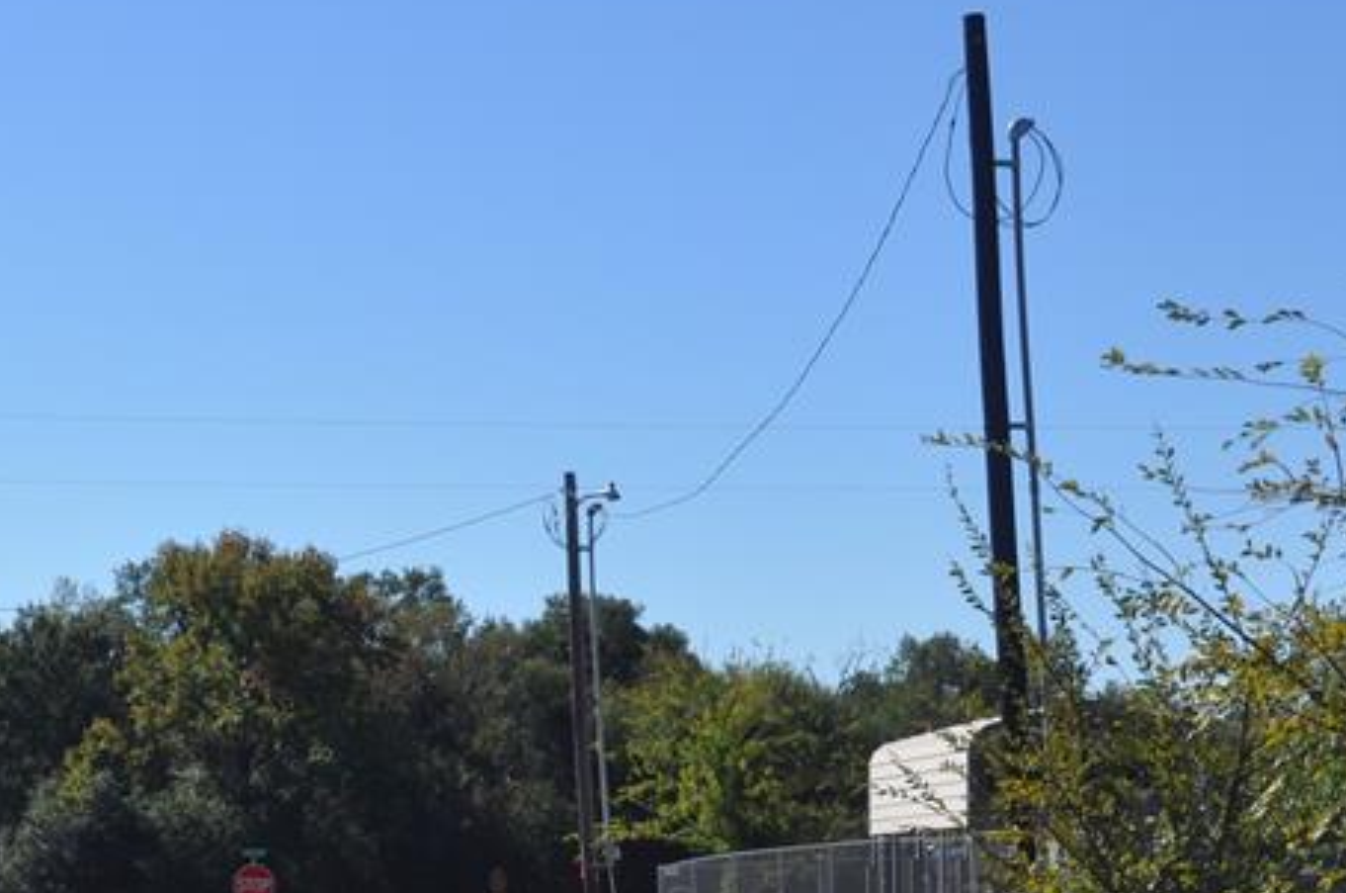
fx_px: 3662
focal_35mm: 98
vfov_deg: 13.8
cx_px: 33
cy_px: 777
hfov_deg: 20.2
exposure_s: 1/400
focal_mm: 29
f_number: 10
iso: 200
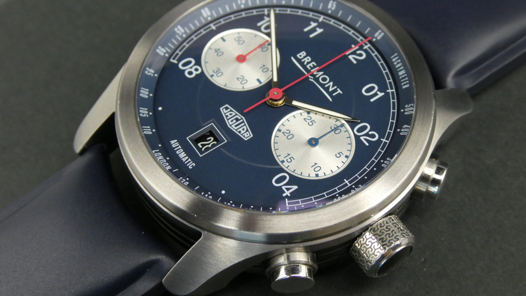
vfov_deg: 21.8
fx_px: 767
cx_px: 262
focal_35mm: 55
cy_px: 137
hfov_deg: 37.8
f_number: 4.1
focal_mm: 9
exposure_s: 1/80
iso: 320
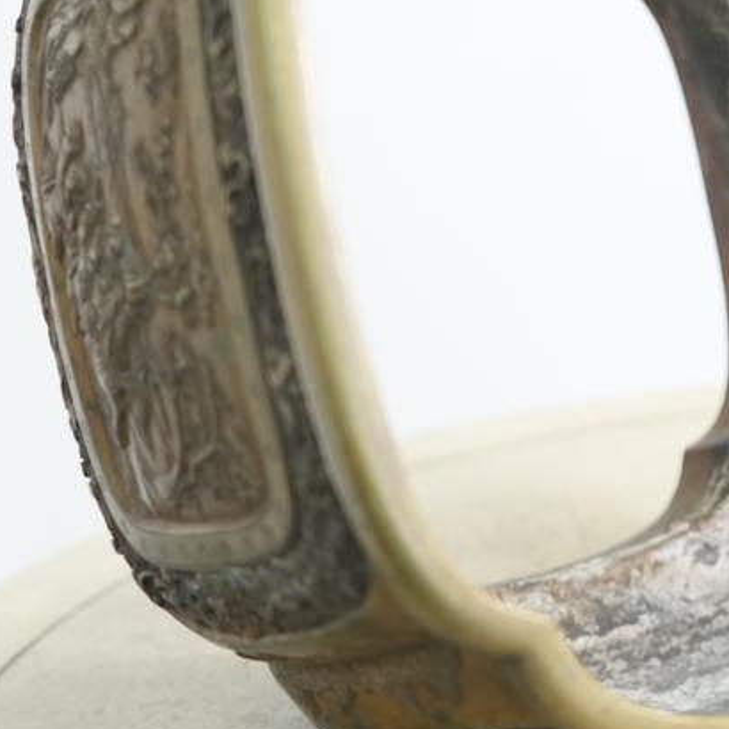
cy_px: 131
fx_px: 3479
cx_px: 868
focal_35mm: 146
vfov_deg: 11.9
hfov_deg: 11.7
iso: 2500
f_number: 4
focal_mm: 65
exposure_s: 1/80
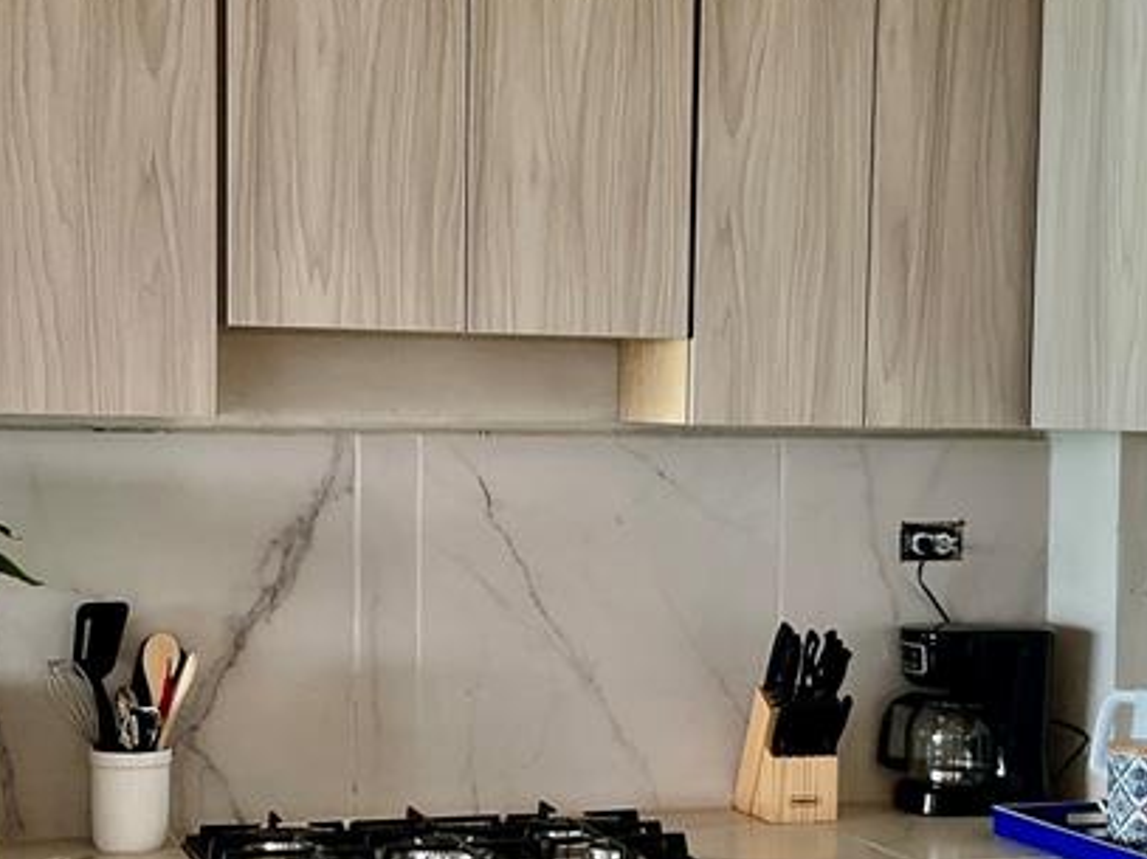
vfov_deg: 20.1
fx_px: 2418
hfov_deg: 26.7
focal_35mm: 73
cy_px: 566
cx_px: 612
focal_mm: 3
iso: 40
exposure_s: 1/122
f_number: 1.8
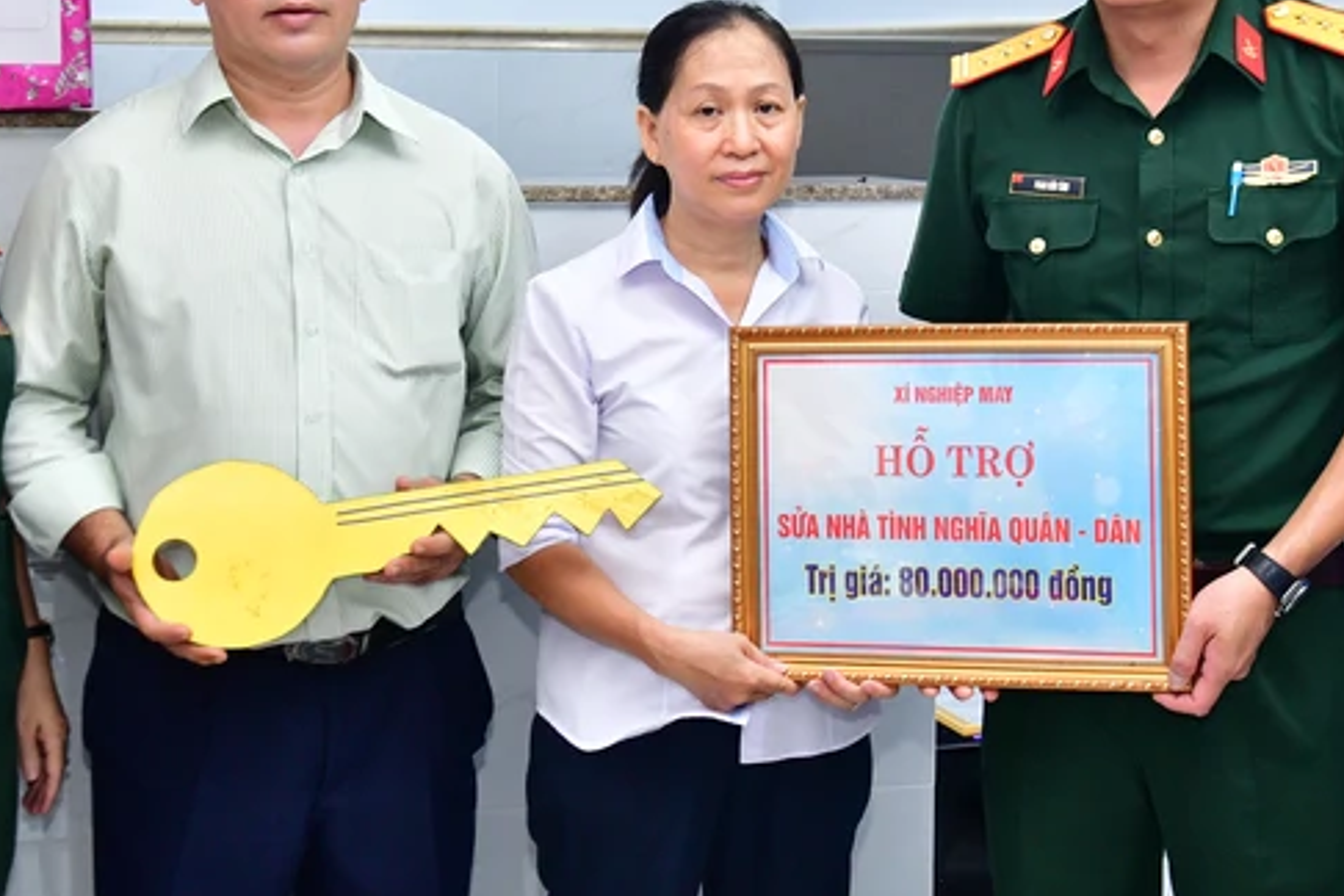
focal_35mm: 74
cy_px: 245
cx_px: 624
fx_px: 2762
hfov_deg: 27.3
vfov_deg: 18.3
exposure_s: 1/100
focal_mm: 30
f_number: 4.5
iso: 1250
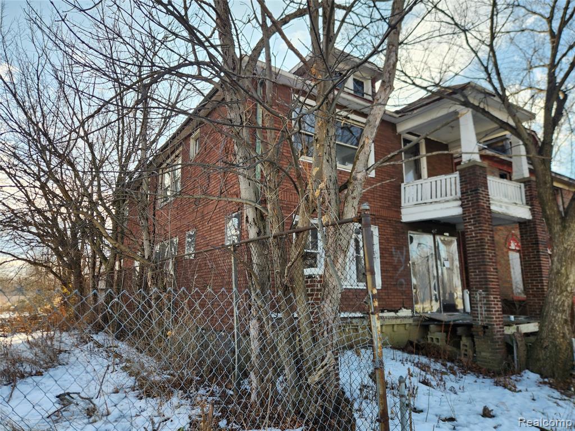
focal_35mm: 23
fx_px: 382
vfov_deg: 58.9
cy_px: 216
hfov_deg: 73.9
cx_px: 288
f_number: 1.8
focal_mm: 5.4
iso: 20
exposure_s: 1/528
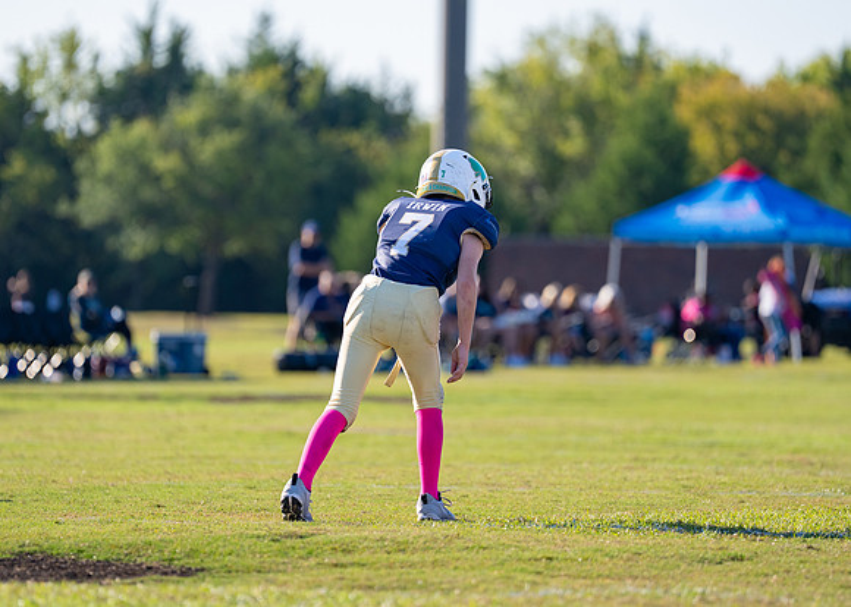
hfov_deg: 7.6
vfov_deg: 5.4
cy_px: 295
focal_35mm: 264
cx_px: 400
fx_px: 6384
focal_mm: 191
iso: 250
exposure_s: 1/2500
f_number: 2.8
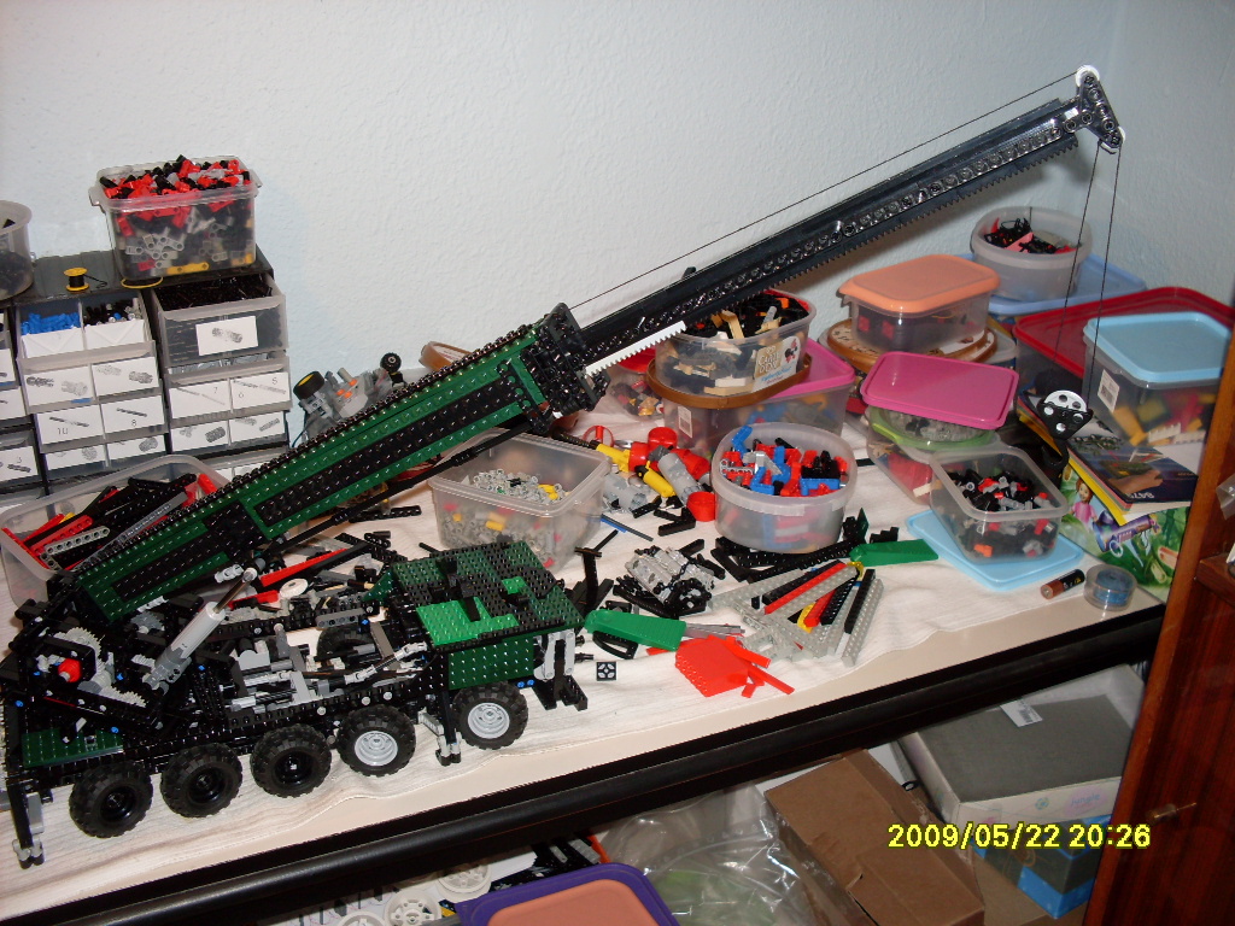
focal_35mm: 38
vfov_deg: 37.7
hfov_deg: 49.0
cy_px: 463
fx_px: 1356
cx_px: 618
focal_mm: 6.3
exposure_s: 1/45
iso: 100
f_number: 2.8
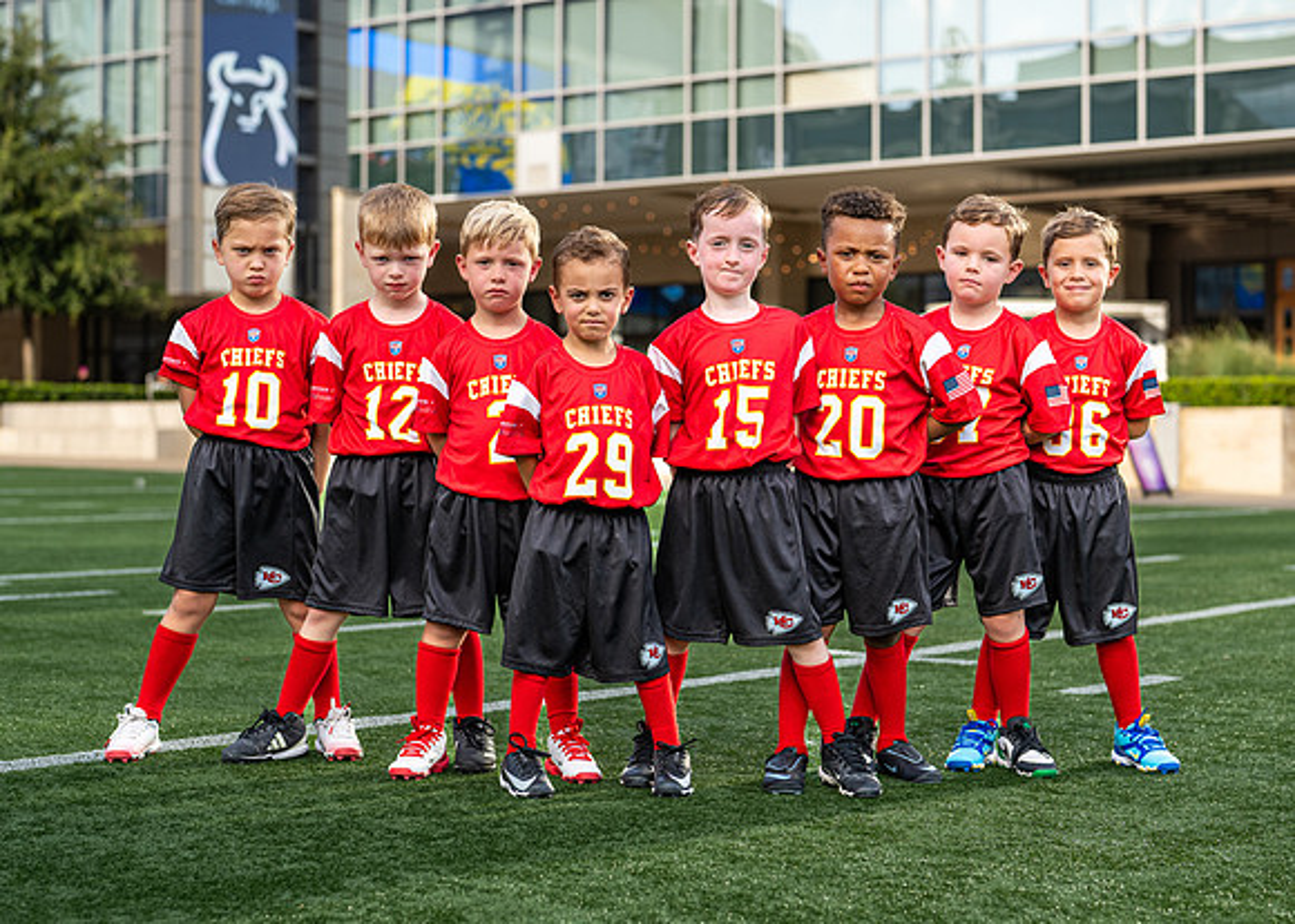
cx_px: 692
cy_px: 418
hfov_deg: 29.5
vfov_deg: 21.3
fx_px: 2461
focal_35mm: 67
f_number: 2.5
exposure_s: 1/800
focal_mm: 50
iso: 100
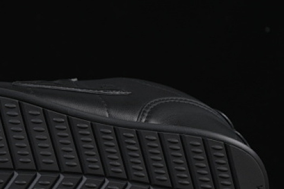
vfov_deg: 8.1
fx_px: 1334
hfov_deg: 12.1
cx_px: 36
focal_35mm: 169
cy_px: 123
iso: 160
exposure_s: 1/50
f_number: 6.3
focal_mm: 50
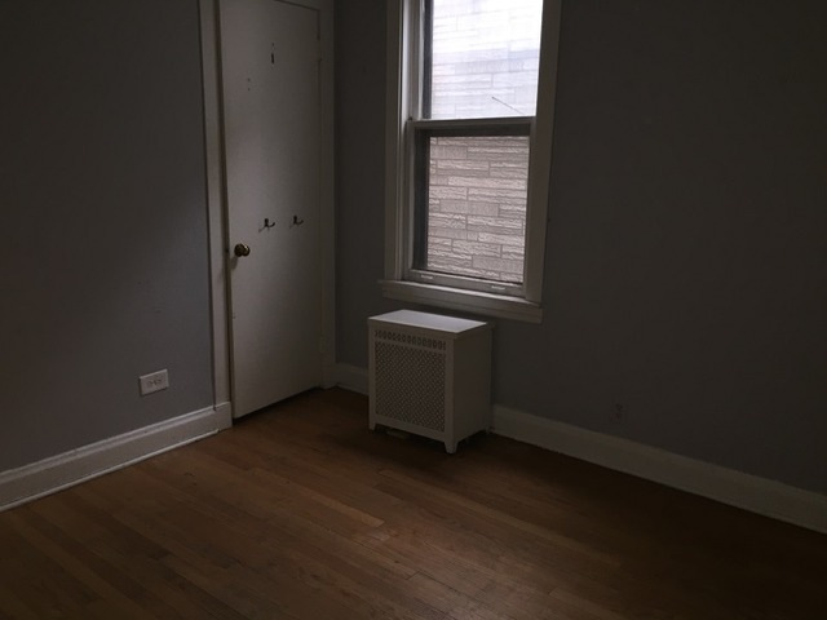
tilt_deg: -12.6
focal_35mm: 29
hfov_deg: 61.7
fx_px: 693
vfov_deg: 48.2
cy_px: 310
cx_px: 414
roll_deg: -1.4
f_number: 2.2
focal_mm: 4.15
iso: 64
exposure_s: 1/24
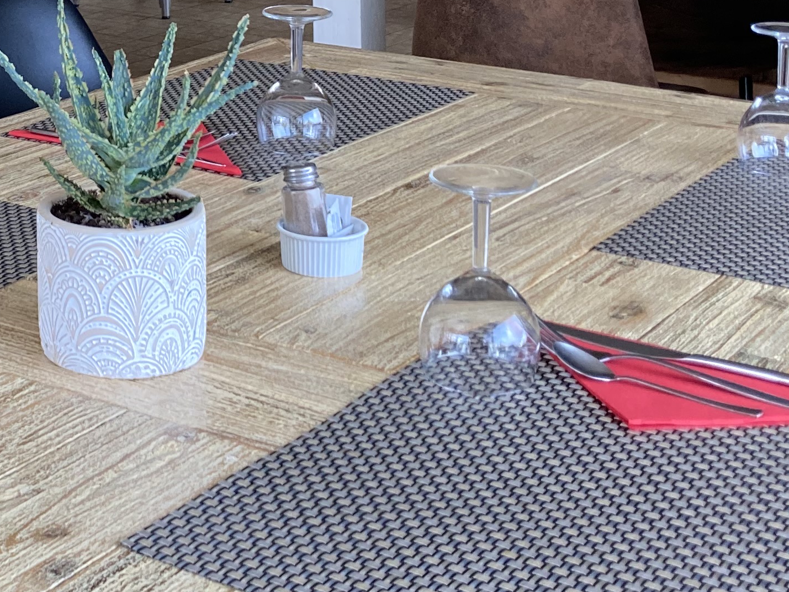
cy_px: -22
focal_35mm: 79
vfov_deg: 18.1
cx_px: 27
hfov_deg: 23.8
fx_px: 1801
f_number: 1.8
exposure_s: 1/102
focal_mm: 3.99
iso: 80
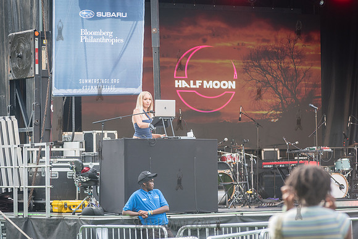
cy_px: 120
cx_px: 179
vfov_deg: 9.3
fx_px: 1464
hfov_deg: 13.9
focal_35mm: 147
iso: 500
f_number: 4
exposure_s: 1/500
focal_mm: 145
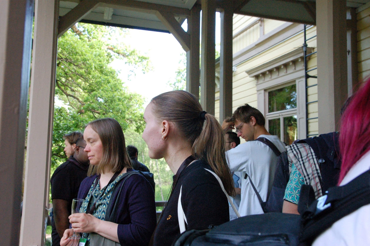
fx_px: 370
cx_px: 185
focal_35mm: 36
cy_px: 123
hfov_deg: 53.2
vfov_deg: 36.8
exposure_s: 1/125
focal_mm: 24
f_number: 8
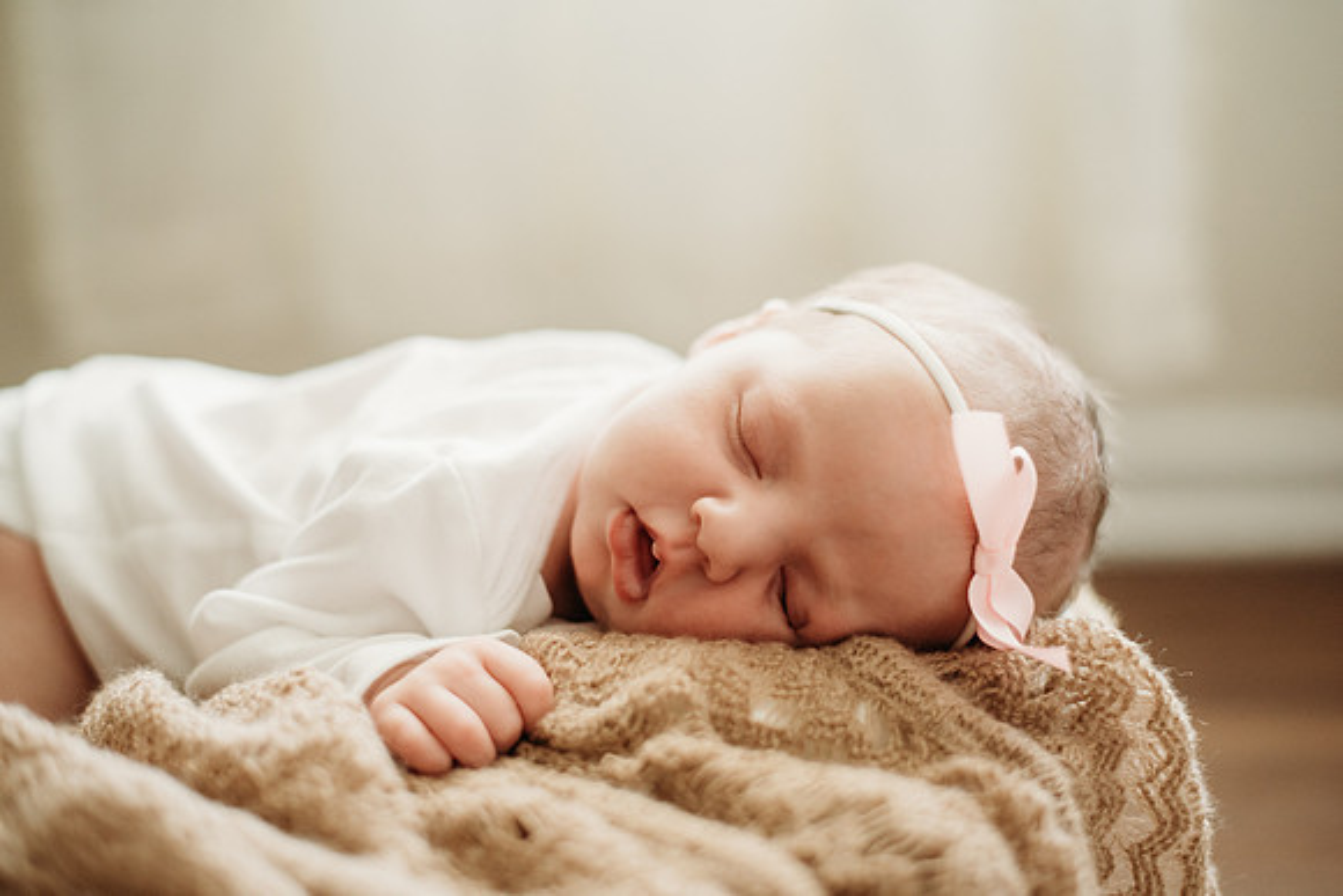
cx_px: 672
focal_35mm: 50
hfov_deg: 39.6
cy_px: 448
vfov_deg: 27.0
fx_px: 1866
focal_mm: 50
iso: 1600
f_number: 2
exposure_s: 1/640
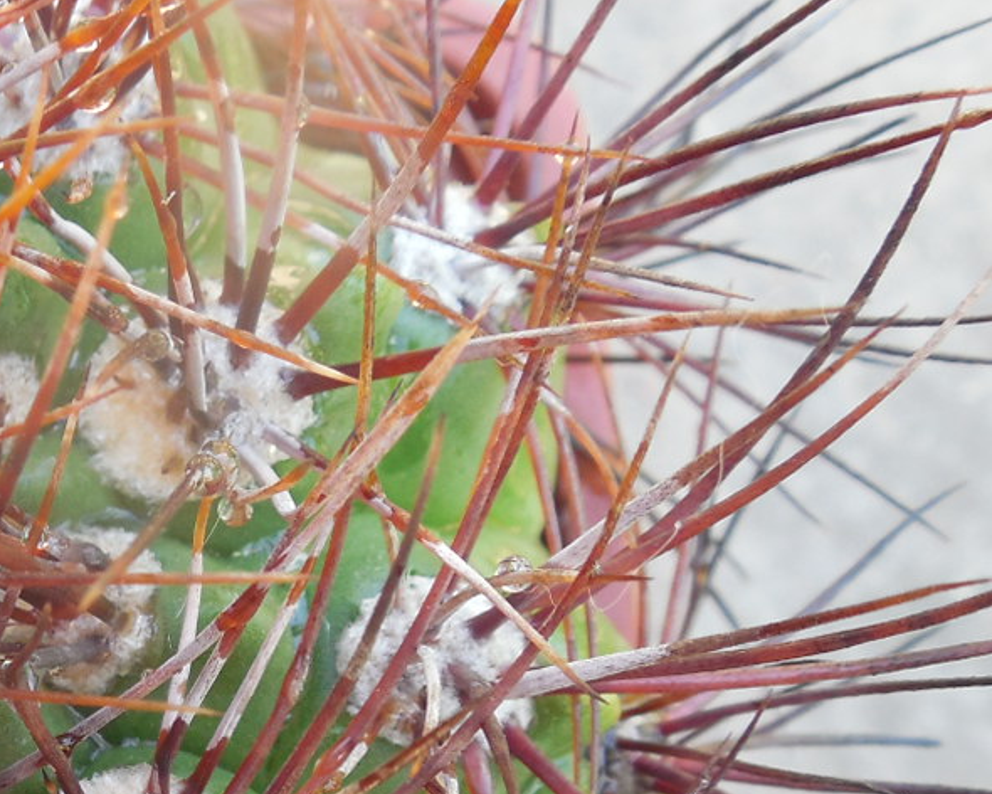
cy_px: 629
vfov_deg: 18.6
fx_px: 2407
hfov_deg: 22.1
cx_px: -82
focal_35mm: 82
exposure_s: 1/40
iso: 125
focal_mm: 5.6
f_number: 3.6
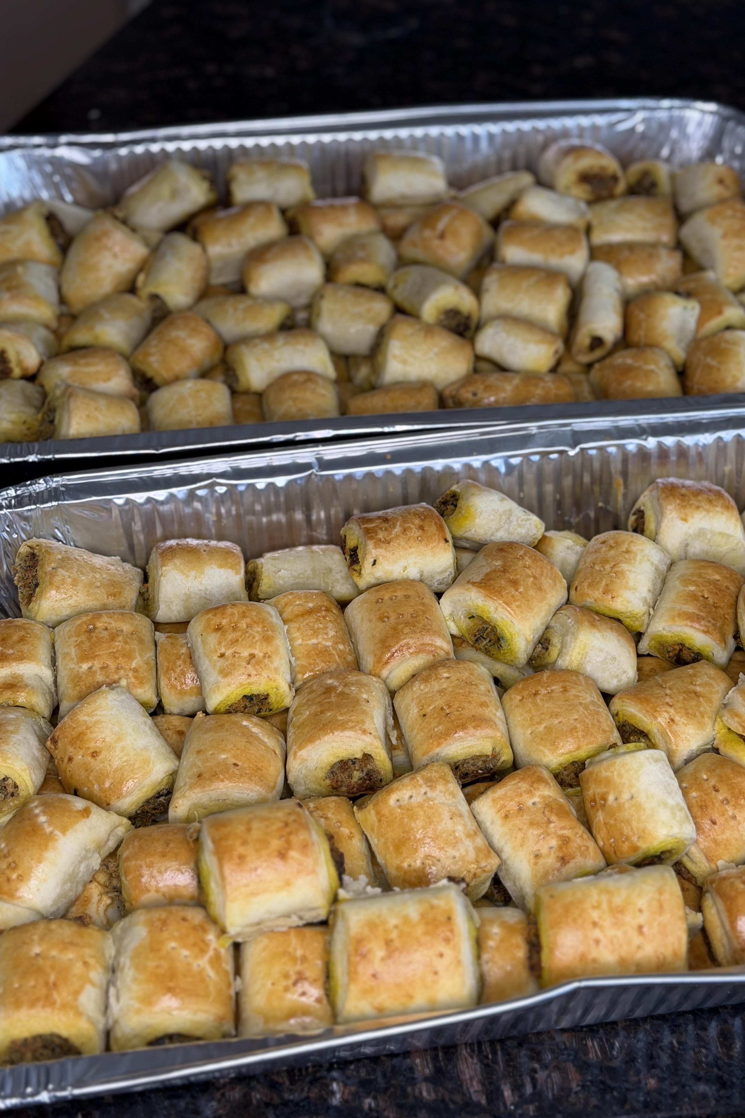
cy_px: 560
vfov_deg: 39.6
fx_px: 1552
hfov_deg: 27.0
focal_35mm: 50
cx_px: 398
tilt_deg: -44.5
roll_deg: -1.0
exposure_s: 1/60
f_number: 1.78
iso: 125
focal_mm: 6.76
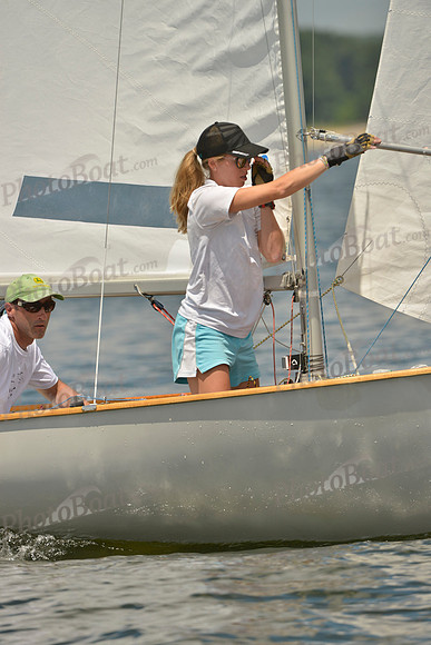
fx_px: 7178
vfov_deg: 5.2
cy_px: 322
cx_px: 216
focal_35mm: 400
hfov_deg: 3.4
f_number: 7.1
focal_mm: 400
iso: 200
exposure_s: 1/1250
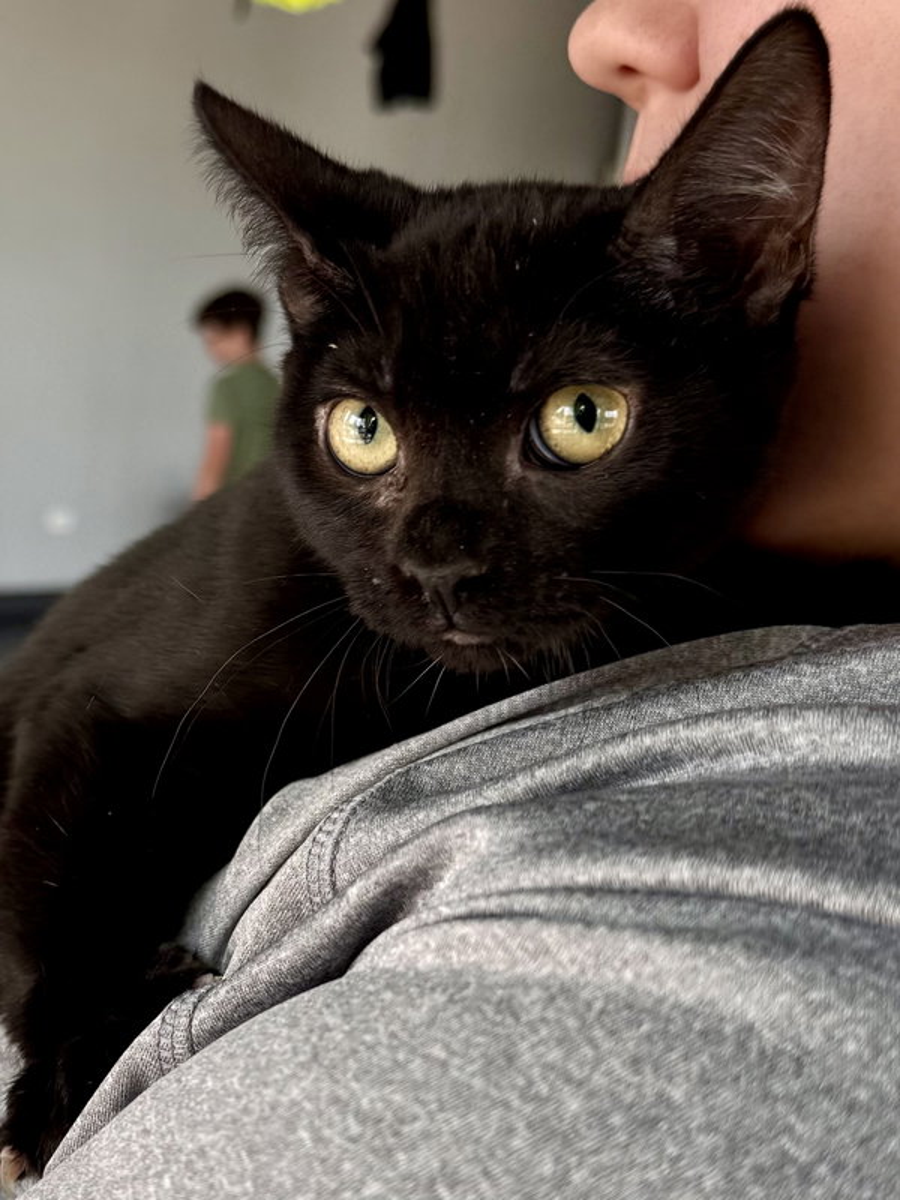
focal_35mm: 24
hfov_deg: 56.8
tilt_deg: -8.9
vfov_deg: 71.6
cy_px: 600
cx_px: 450
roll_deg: -7.1
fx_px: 832
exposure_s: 1/255
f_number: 1.78
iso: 64
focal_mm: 6.76
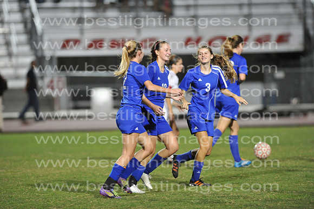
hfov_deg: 6.9
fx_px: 2615
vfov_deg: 4.6
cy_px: 104
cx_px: 157
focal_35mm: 300
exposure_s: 1/400
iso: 5000
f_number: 3.2
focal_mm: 300
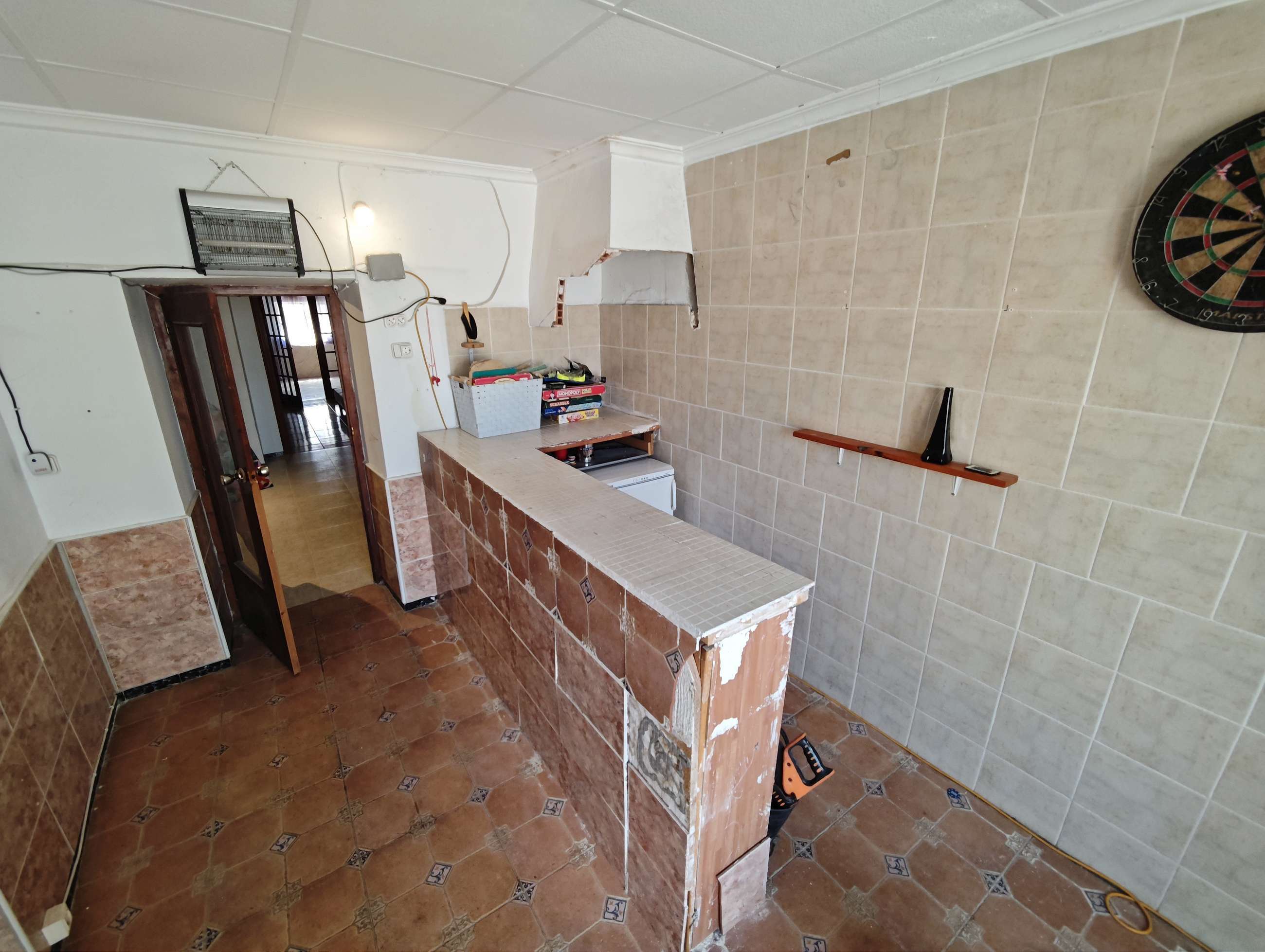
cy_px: 476
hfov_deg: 102.0
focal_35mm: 14
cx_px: 632
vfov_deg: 85.8
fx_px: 512
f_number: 2.2
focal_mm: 2.16
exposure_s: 1/63.5
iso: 500
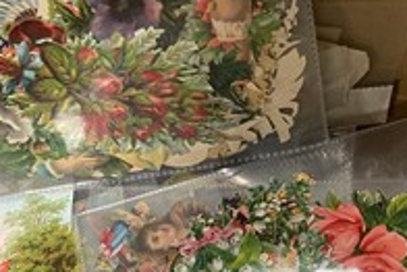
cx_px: 111
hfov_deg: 28.9
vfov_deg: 16.8
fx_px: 781
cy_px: 473
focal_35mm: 69
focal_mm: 4.2
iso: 125
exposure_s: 1/50
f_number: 1.6
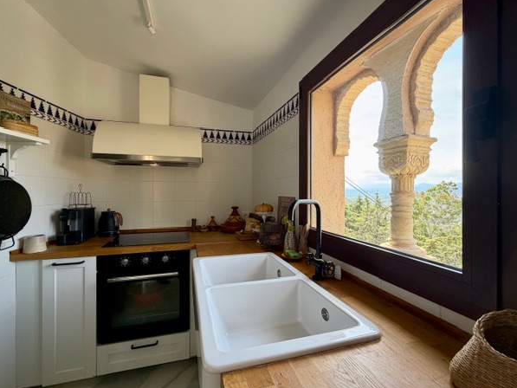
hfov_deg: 98.1
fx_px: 224
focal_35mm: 15
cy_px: 191
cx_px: 247
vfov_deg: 81.8
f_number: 2.2
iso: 80
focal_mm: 2.22
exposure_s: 1/121
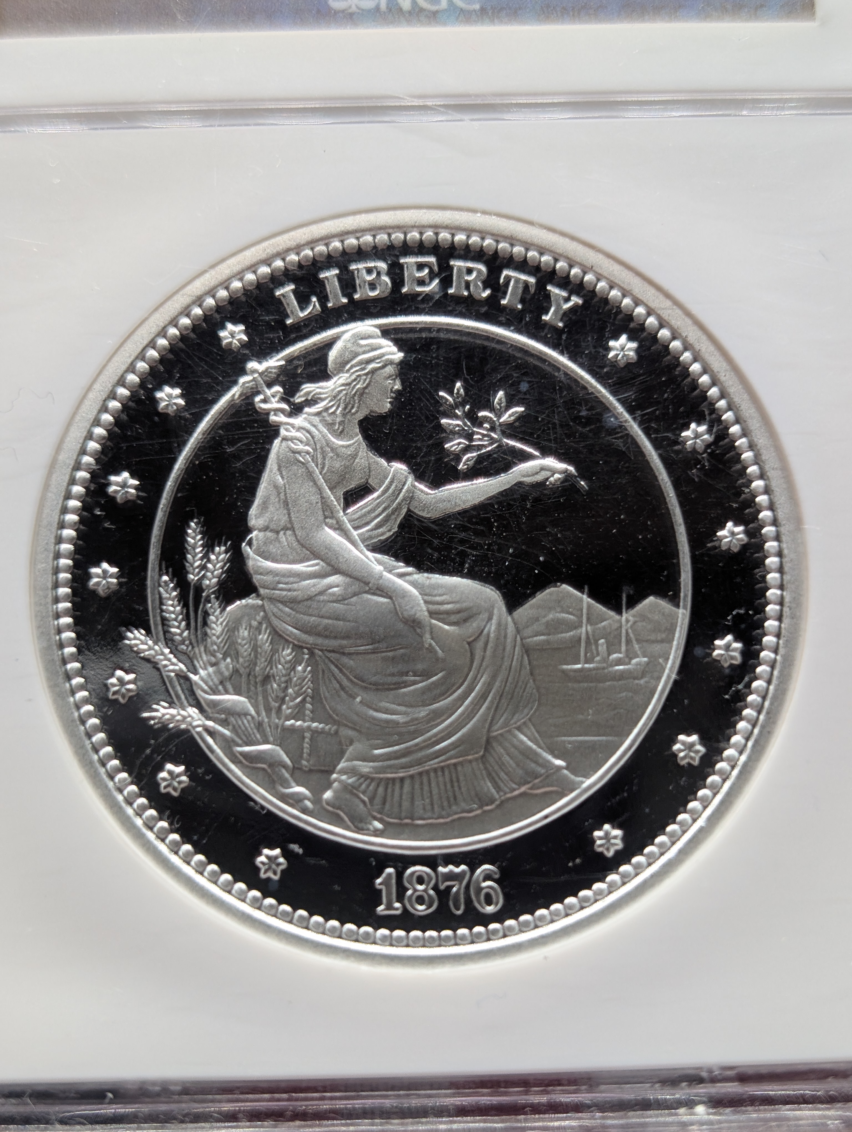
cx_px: 426
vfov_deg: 38.9
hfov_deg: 29.7
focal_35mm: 49
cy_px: 566
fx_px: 1604
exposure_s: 1/81.5
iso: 60
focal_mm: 6.9
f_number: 1.68
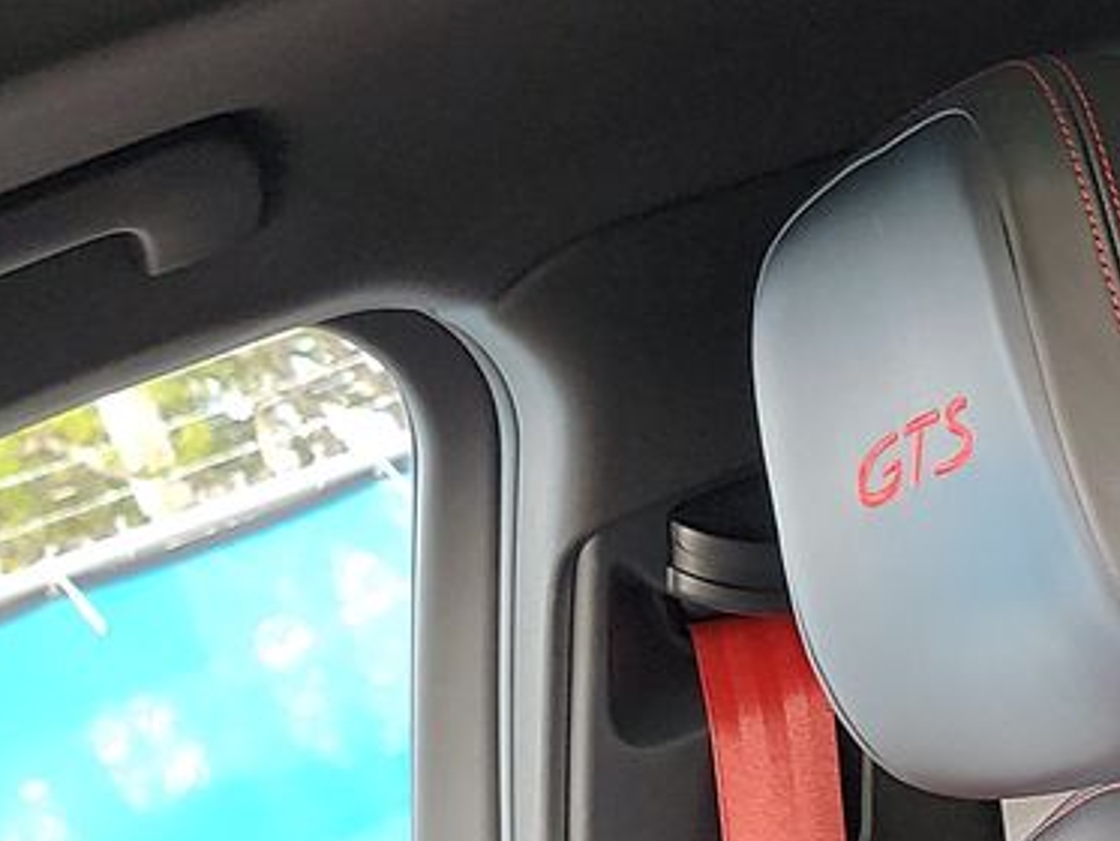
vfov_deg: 14.2
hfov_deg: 16.5
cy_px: 72
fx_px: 3334
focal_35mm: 103
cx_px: 1892
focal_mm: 6.7
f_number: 1.8
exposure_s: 1/59
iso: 150
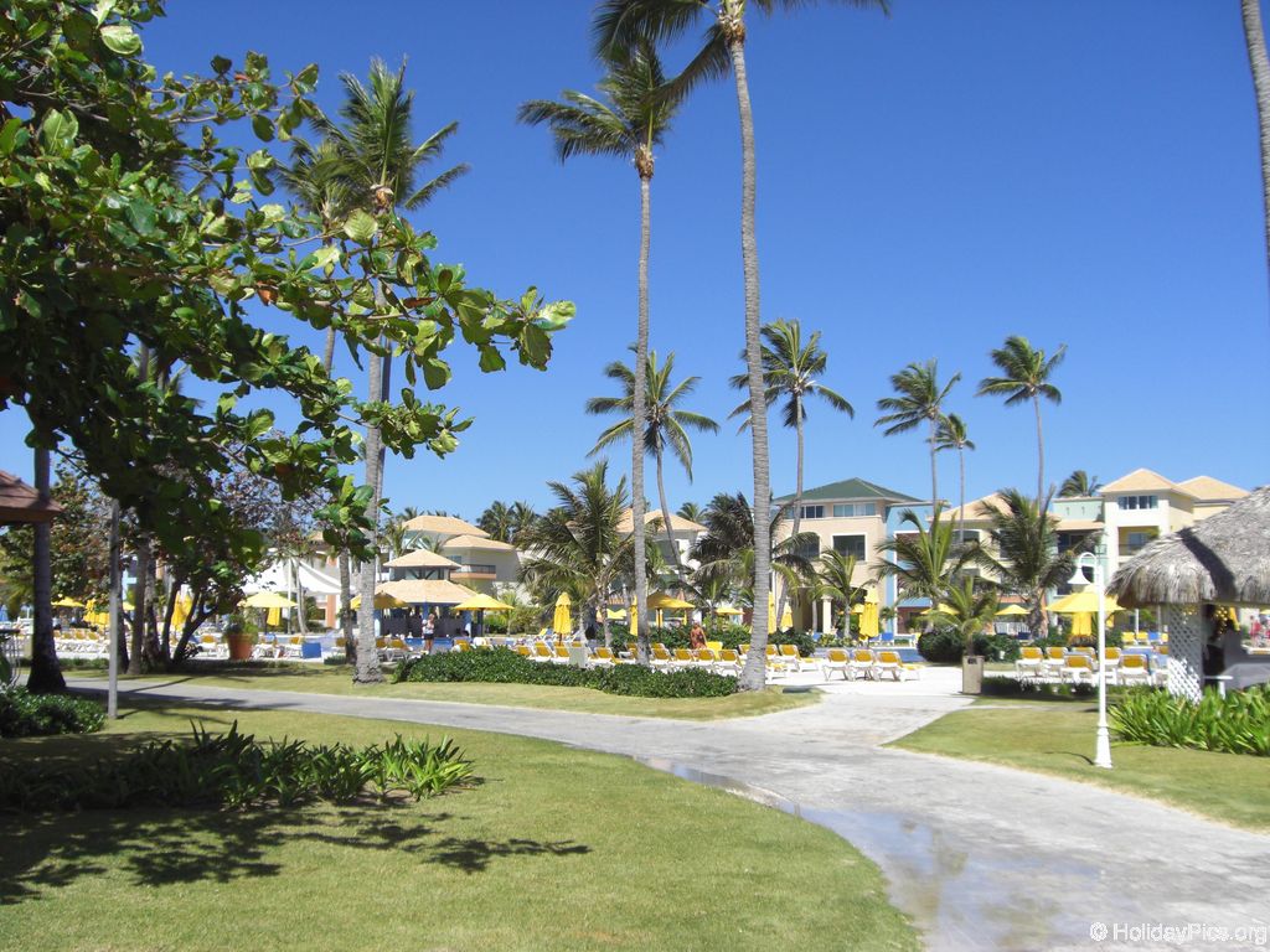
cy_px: 476
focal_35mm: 38
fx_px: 1394
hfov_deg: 49.0
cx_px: 635
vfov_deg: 37.7
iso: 64
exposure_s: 1/160
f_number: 8
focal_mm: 6.2
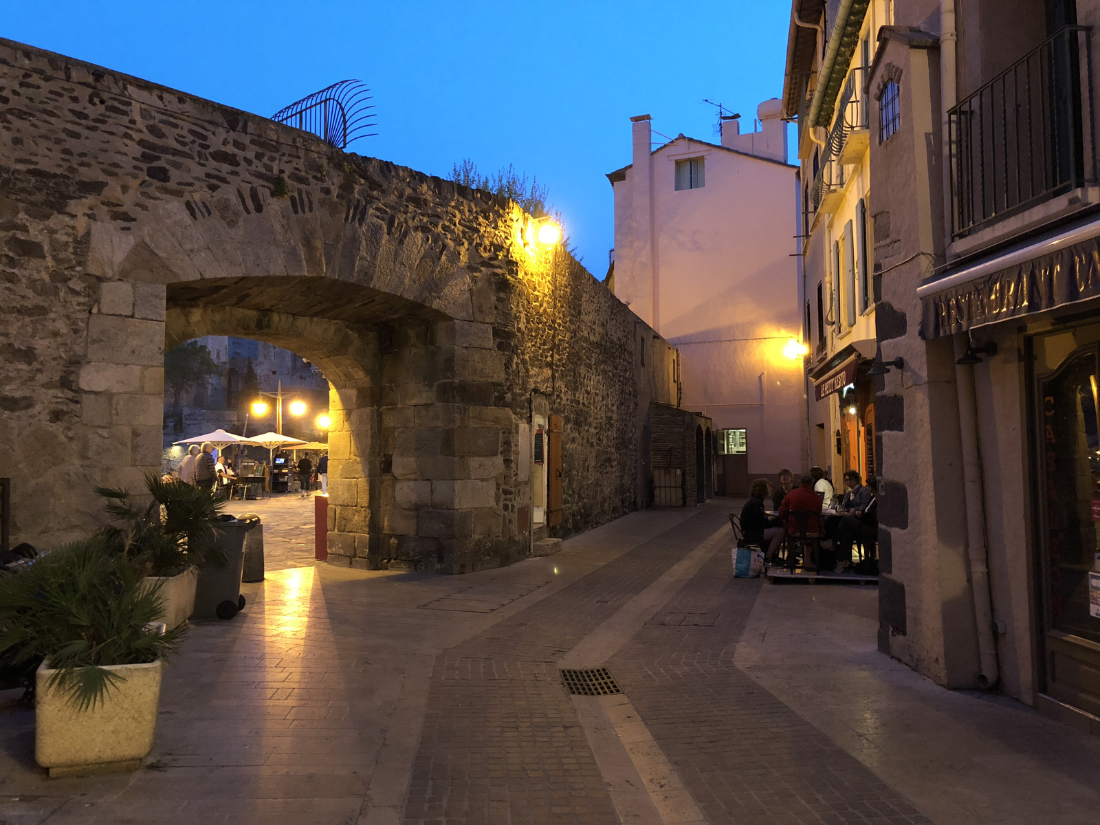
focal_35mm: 28
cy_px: 412
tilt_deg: +3.5
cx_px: 550
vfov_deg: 49.7
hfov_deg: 63.4
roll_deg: +1.1
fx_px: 890
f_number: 1.8
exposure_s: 1/4
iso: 100
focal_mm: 4
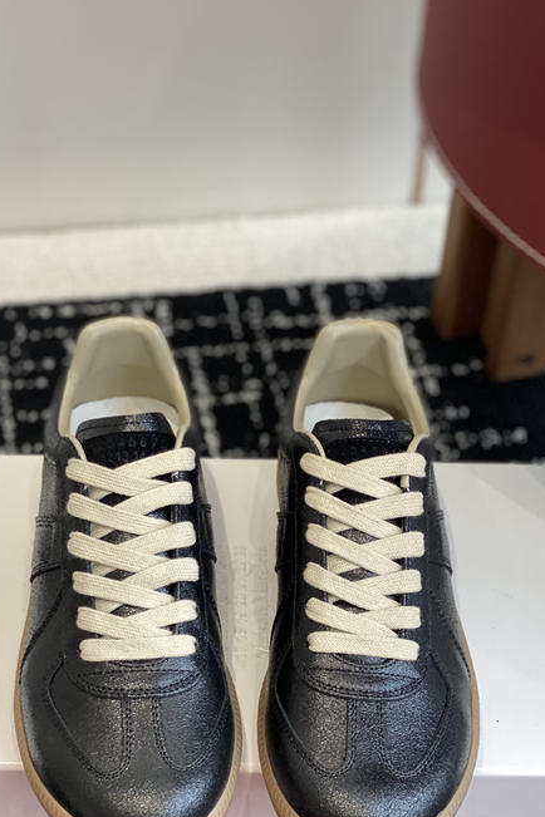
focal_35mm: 72
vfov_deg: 28.0
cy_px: 520
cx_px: 254
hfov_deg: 18.9
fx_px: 1635
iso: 64
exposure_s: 1/122
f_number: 2
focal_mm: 6
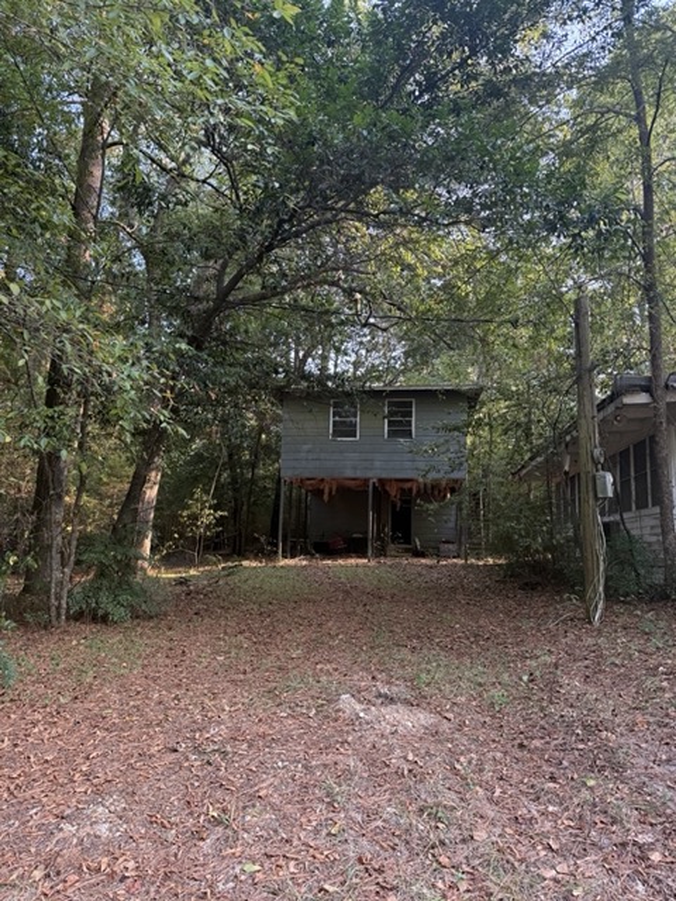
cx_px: 338
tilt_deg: +9.0
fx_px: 625
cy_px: 450
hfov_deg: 56.8
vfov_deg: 71.6
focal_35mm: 24
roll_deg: -2.3
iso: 160
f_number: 1.78
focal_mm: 6.76
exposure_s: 1/218
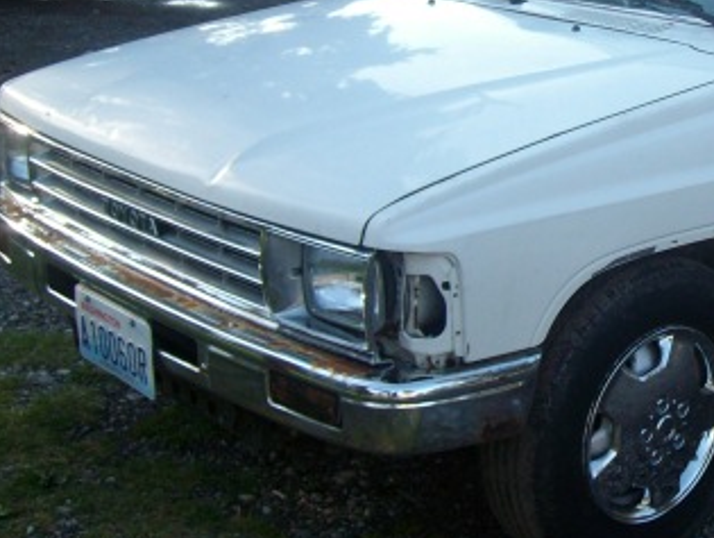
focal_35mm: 71
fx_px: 1466
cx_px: 716
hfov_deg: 25.9
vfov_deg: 20.6
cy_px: 134
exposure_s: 1/197
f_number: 2.8
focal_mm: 5.8
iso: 80
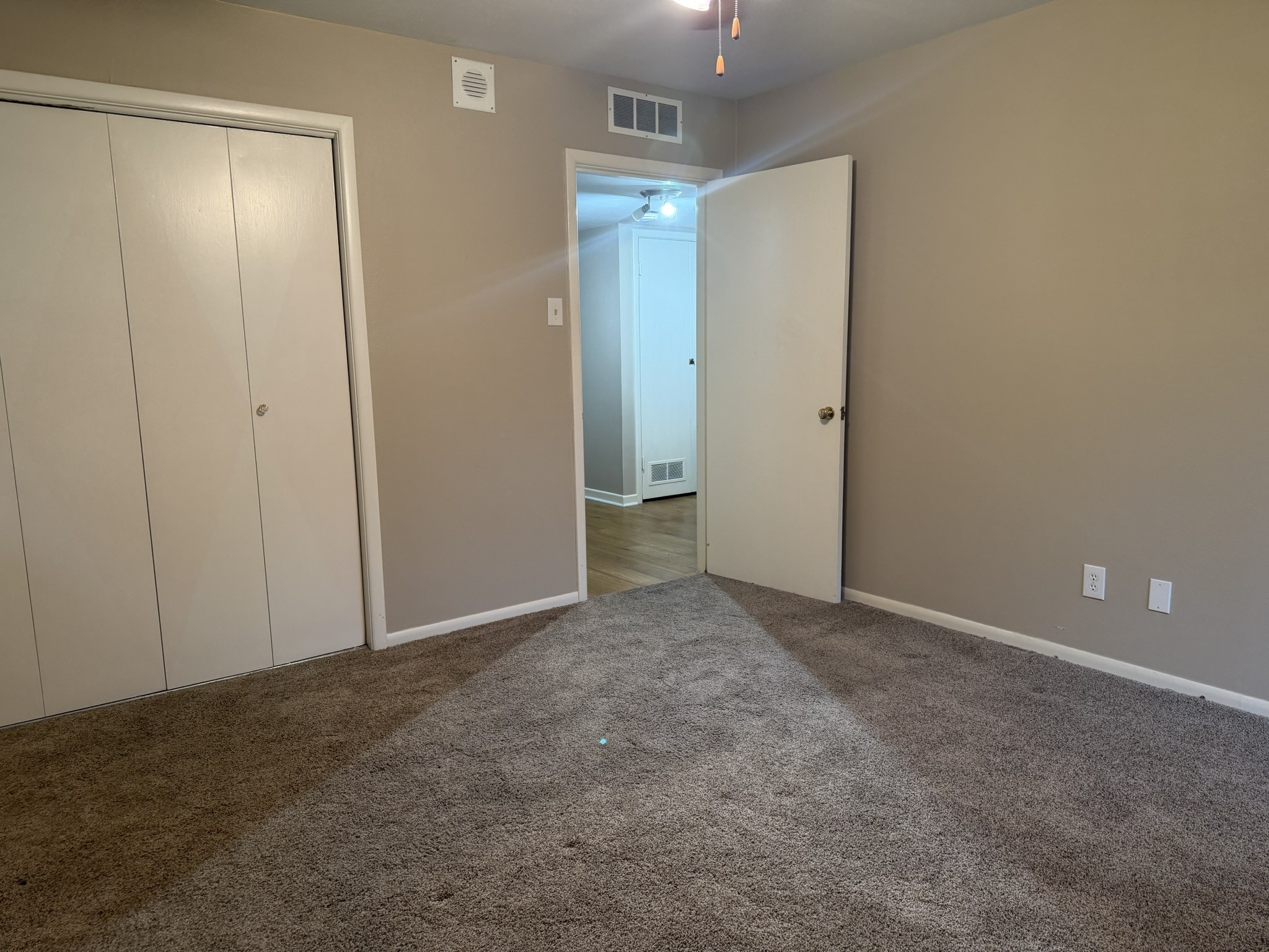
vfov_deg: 56.8
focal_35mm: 24
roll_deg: +2.0
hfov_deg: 71.6
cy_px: 476
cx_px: 634
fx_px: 880
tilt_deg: -9.6
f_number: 1.78
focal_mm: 6.76
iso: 160
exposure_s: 1/60
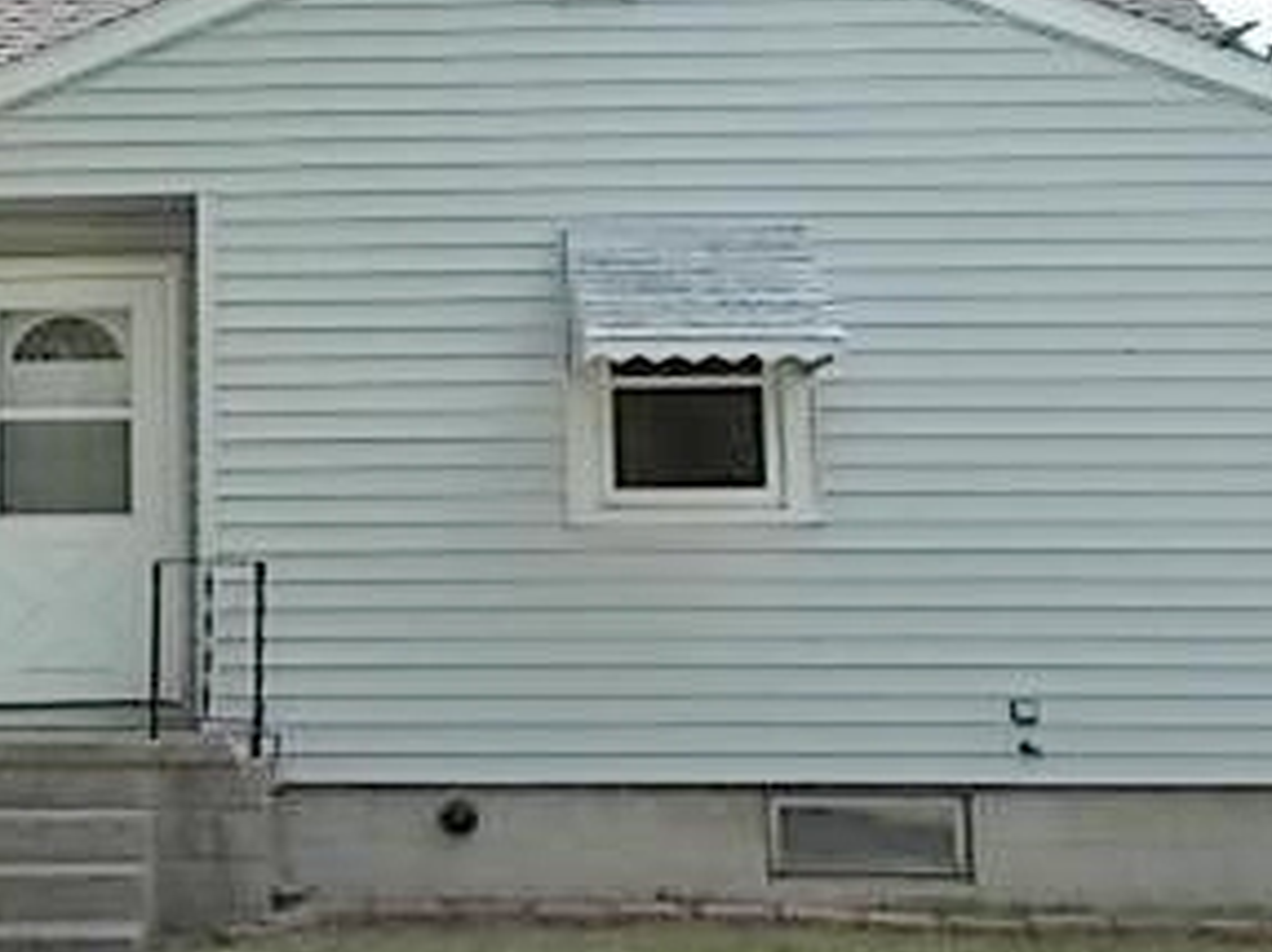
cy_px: 354
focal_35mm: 58
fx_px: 2130
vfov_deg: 25.1
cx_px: 89
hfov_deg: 31.4
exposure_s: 1/320
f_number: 3.2
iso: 80
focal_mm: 4.6
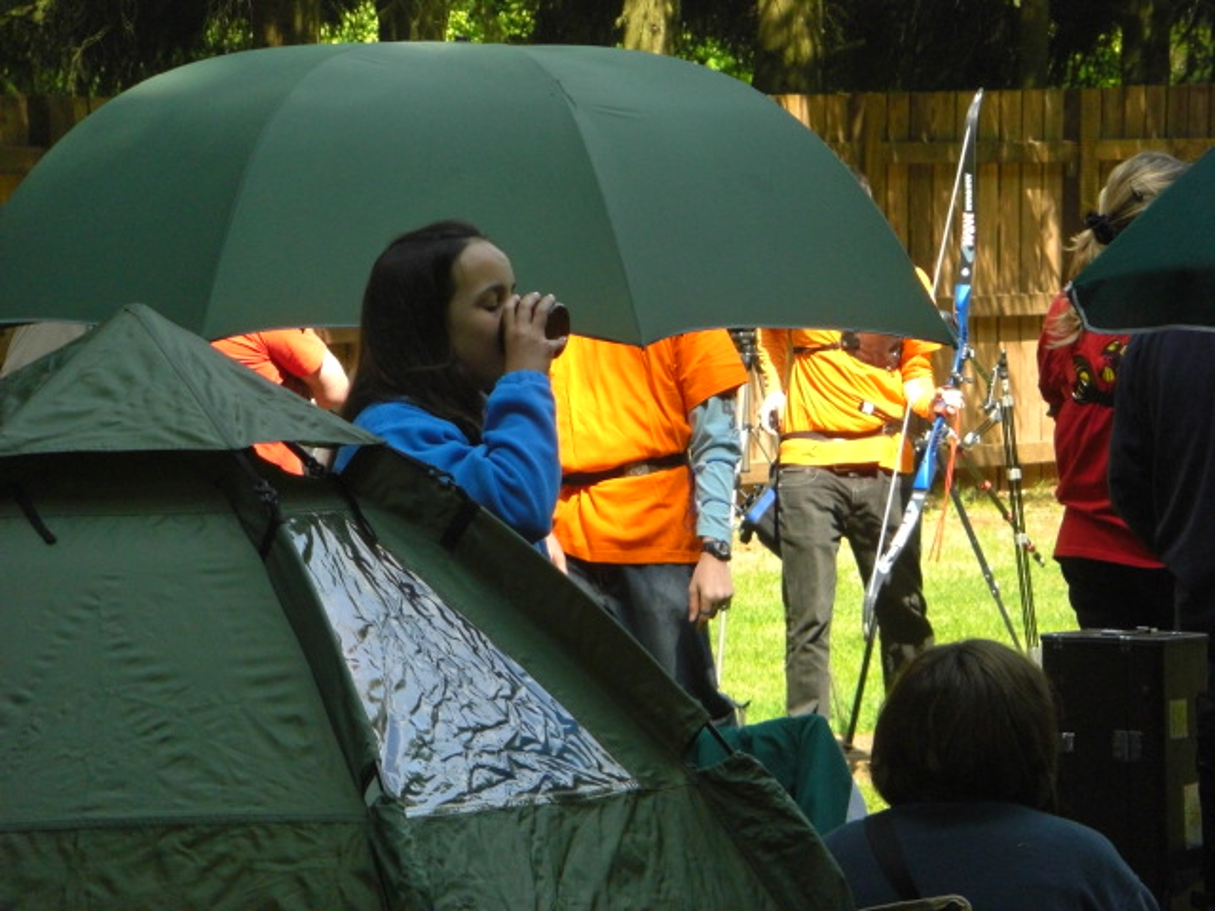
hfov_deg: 10.4
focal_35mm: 190
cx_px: 608
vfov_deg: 7.8
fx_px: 6669
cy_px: 456
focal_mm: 31.5
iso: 200
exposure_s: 1/400
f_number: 4.6
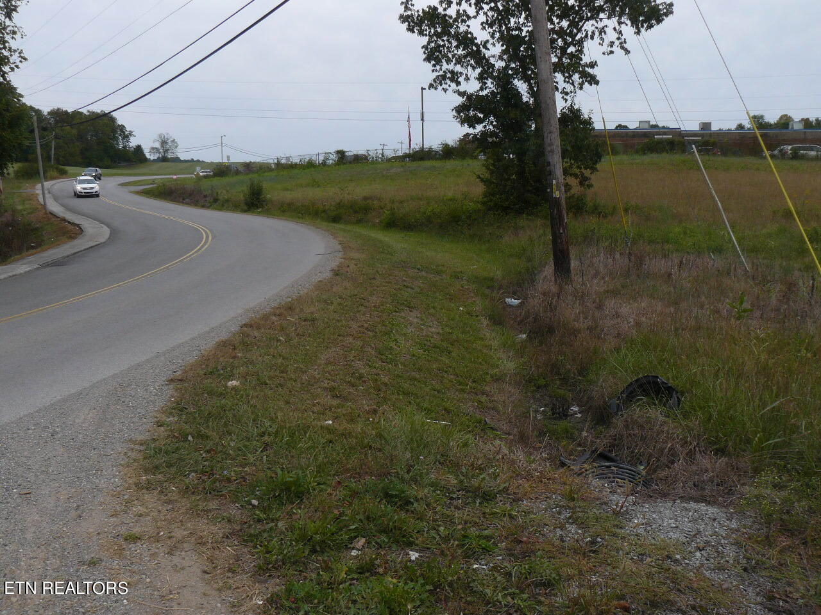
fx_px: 854
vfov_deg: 39.7
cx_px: 410
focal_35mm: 36
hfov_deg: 51.4
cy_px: 308
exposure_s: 1/320
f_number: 5.6
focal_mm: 6
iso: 100
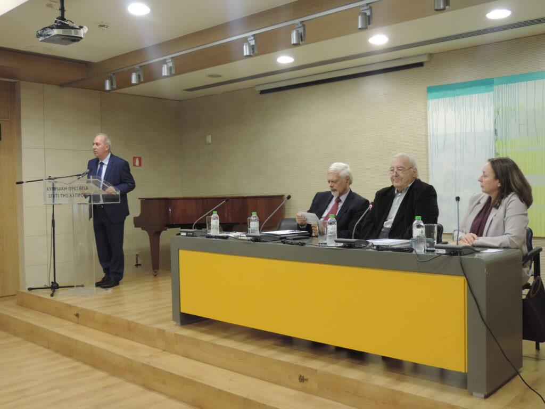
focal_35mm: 35
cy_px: 204
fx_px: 551
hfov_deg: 52.6
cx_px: 272
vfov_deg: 40.7
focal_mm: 6.2
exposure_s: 1/20
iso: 400
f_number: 3.3
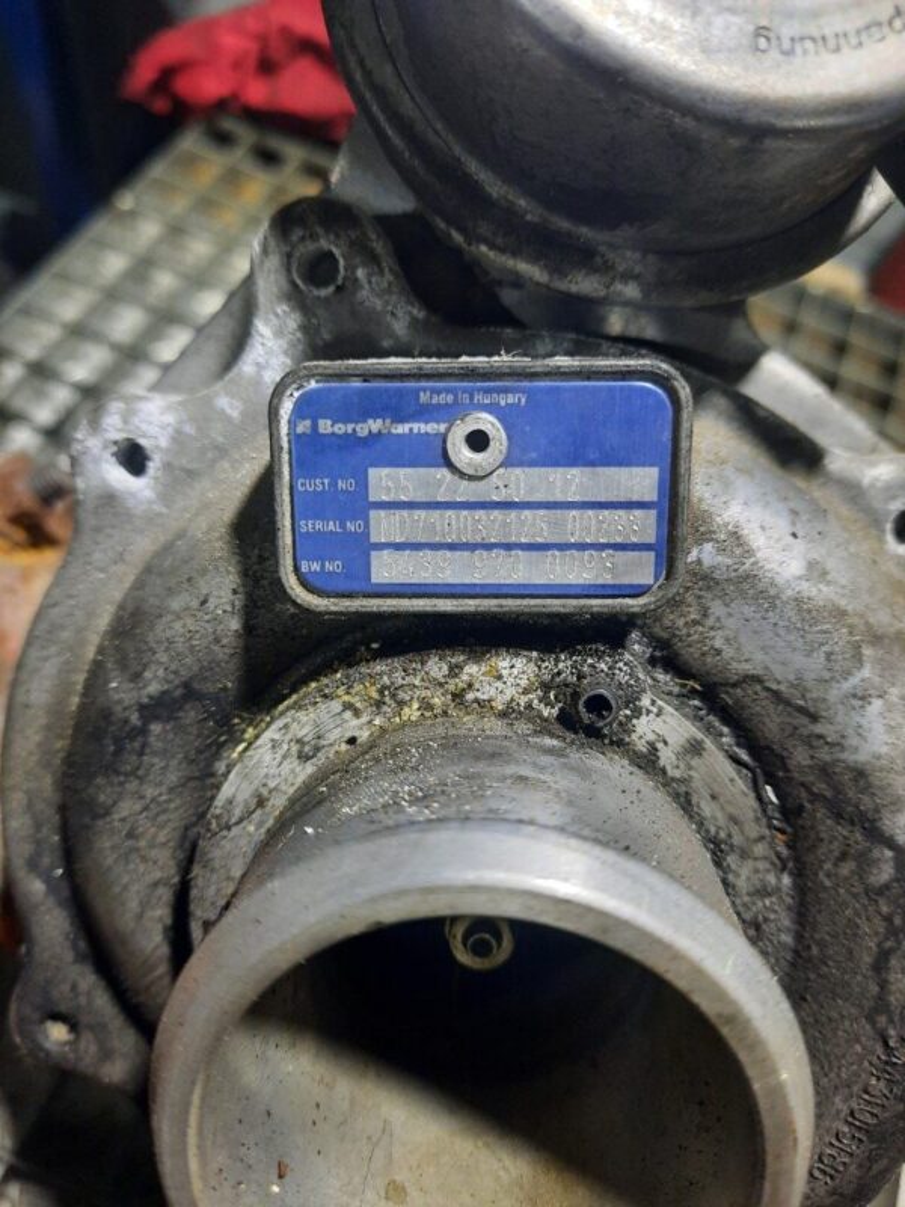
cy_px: 604
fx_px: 871
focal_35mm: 25
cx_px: 452
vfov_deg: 69.4
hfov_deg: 54.9
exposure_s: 1/33
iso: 400
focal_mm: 4.6
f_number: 2
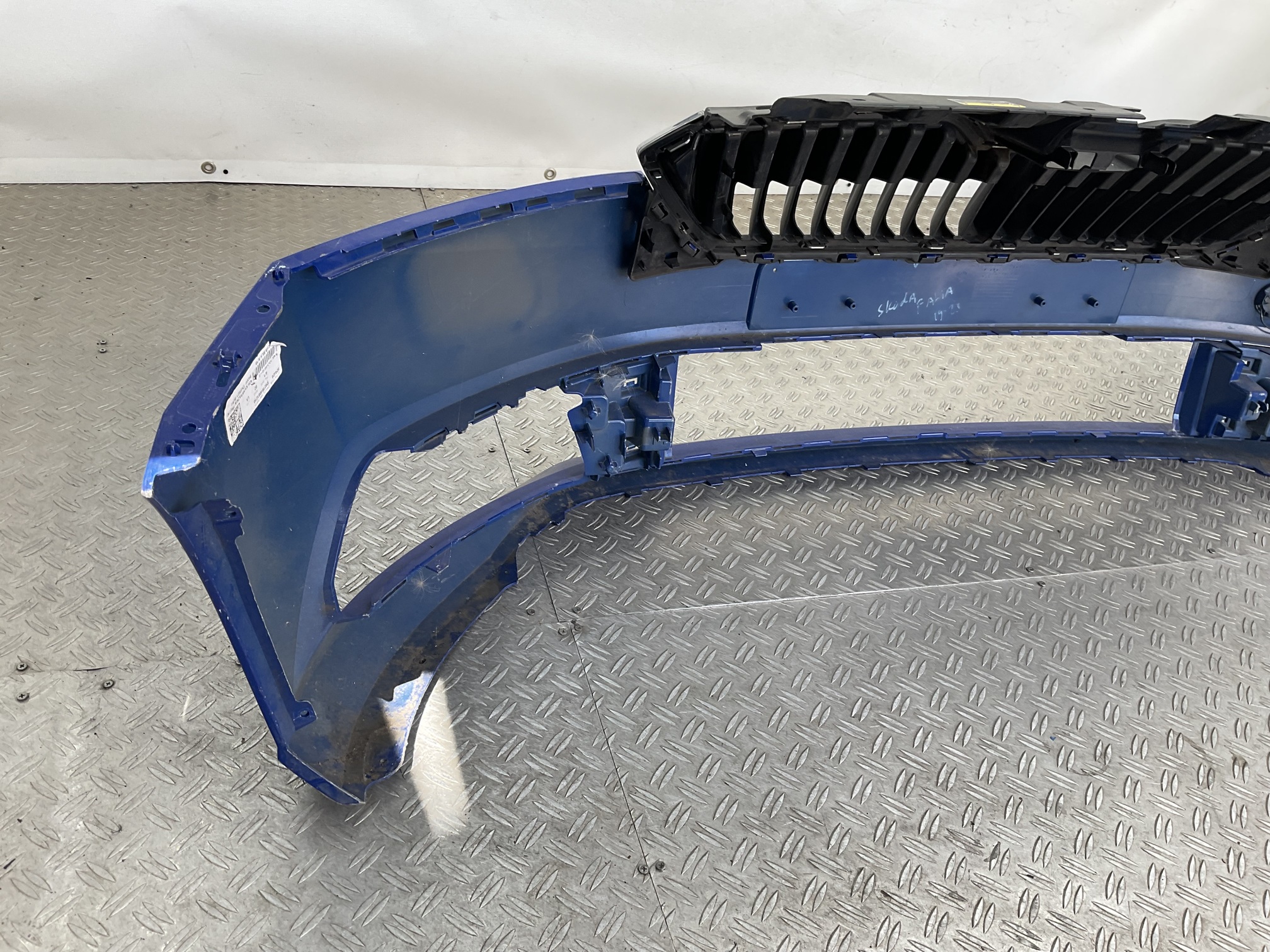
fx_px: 1064
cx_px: 635
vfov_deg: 48.2
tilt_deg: -33.7
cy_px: 476
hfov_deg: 61.7
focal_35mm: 29
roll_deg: -11.0
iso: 20
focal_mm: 3
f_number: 1.8
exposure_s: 1/100
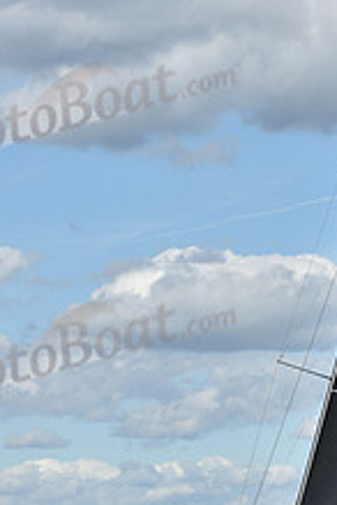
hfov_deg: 5.6
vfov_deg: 8.4
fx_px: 3426
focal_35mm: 244
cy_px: 198
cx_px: 357
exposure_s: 1/1000
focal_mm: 92
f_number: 10
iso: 320
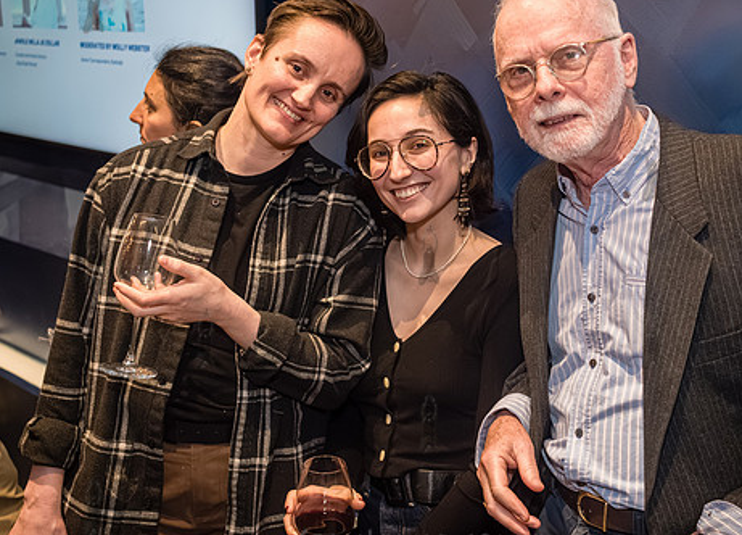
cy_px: 219
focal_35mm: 51
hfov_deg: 37.9
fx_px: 1078
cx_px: 443
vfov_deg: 27.8
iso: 5000
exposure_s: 1/320
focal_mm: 35
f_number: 4
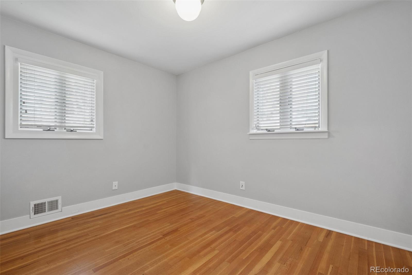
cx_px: 206
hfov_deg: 100.4
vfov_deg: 77.3
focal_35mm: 15
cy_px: 138
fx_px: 172
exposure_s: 1/6
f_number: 8
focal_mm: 10
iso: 400
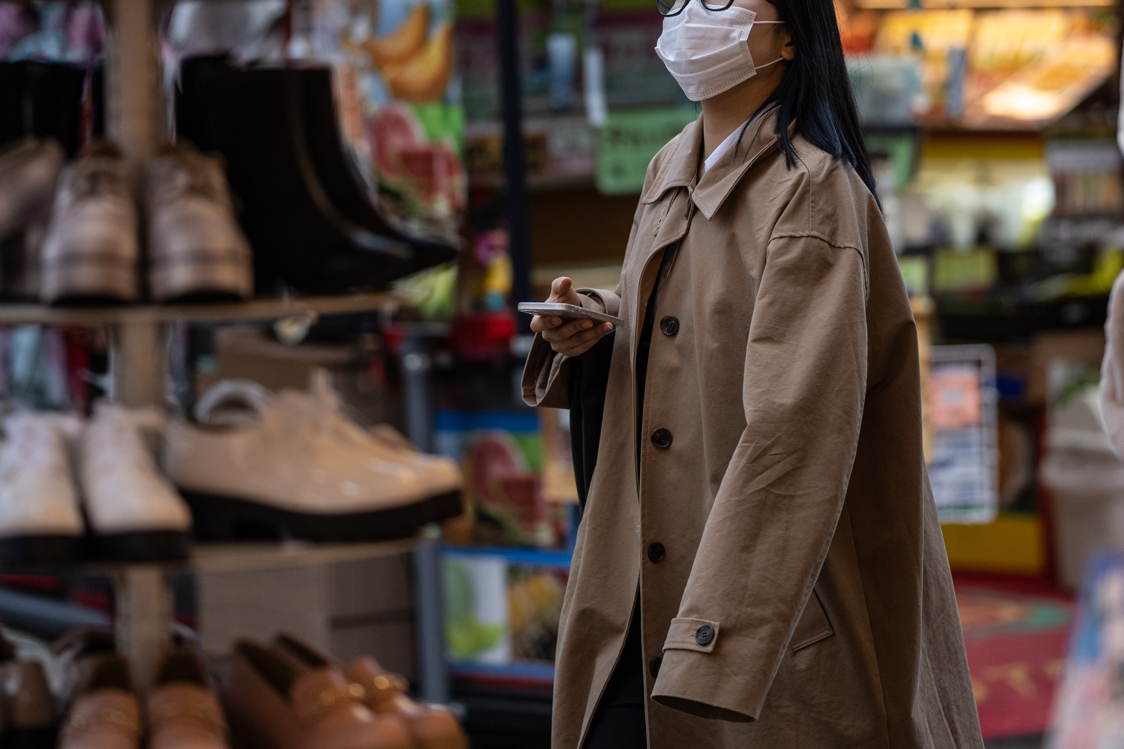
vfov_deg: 5.3
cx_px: 665
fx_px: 8055
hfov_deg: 8.0
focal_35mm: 258
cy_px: 130
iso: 400
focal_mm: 135
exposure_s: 1/1250
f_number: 1.8
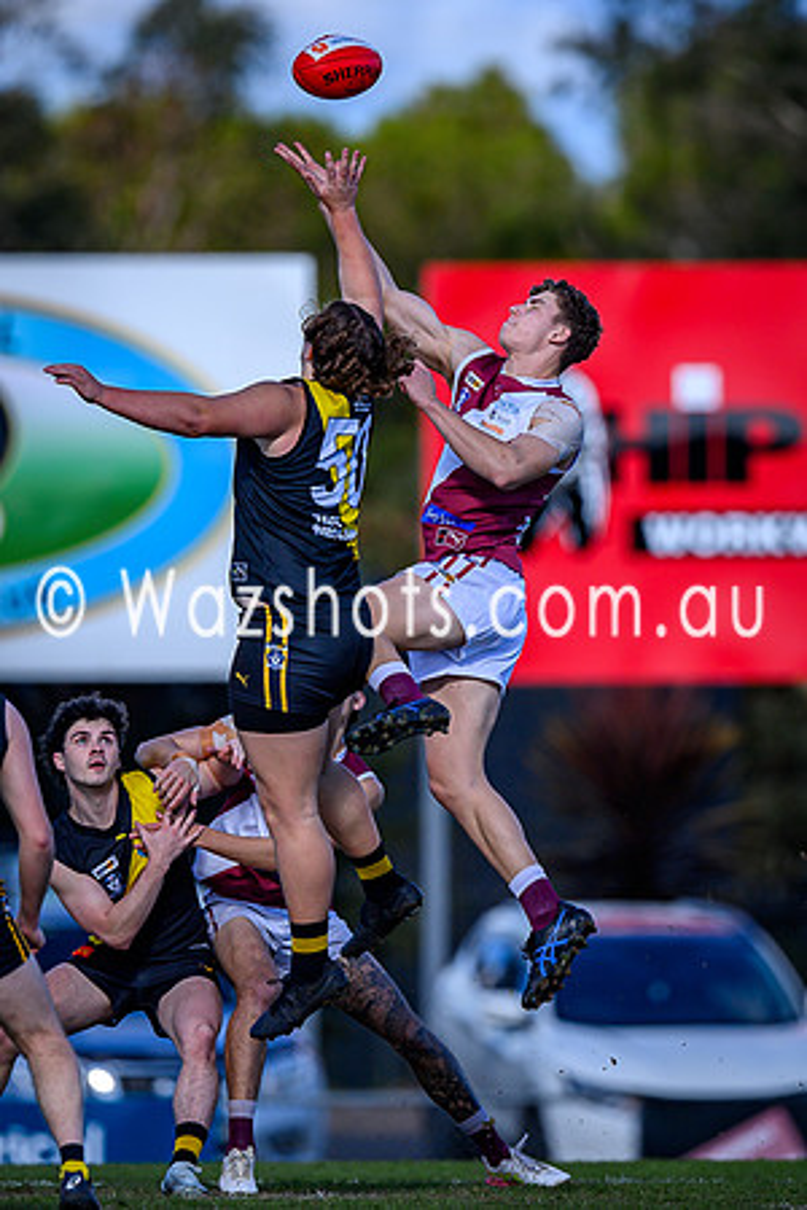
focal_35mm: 905
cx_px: 531
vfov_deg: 2.3
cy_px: 480
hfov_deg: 1.5
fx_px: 30420
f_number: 4
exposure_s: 1/2000
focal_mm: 500
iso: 220
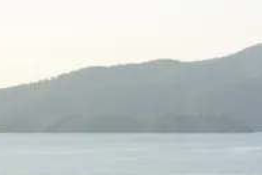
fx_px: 1355
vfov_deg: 7.2
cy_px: 327
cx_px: 398
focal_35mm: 186
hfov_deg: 10.6
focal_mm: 35
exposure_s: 1/500
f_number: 2.8
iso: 100
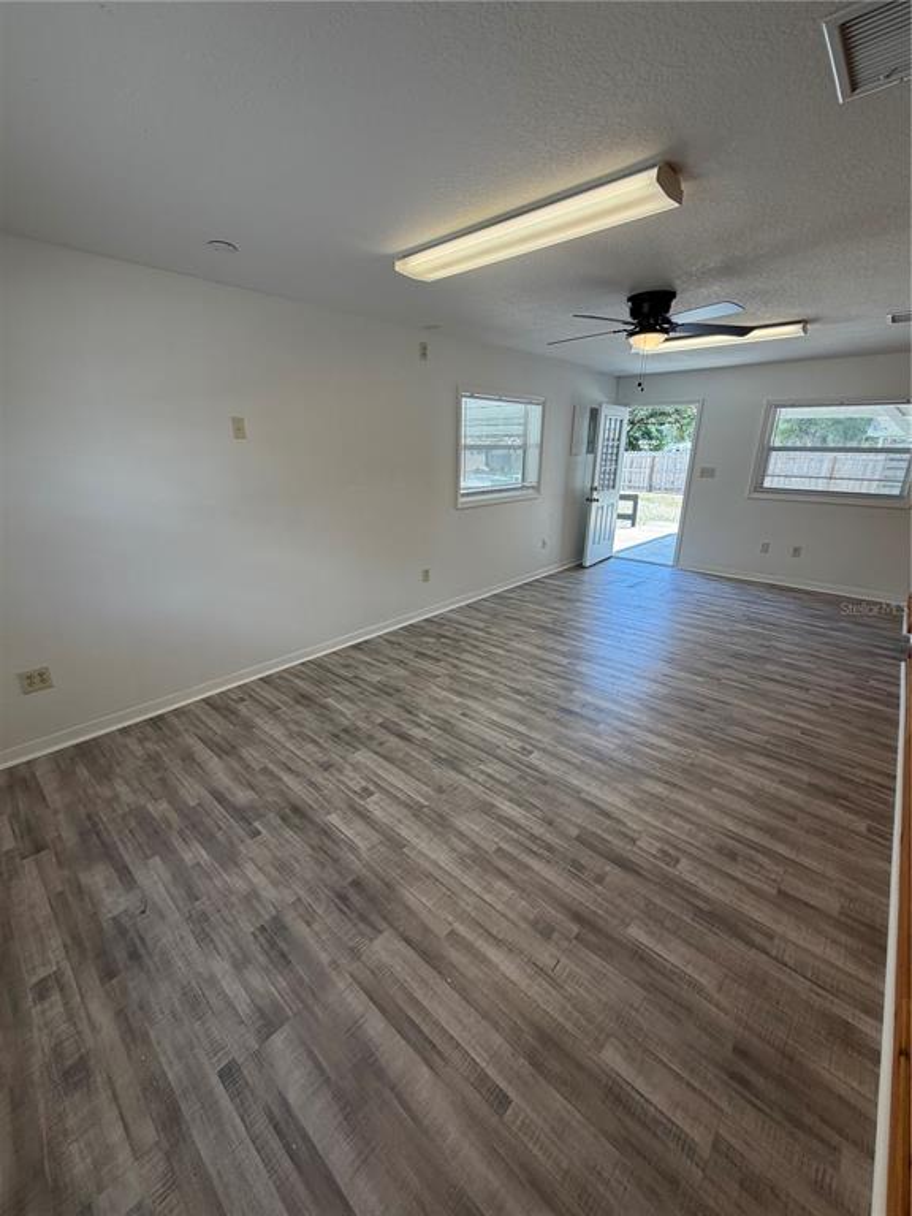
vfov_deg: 102.1
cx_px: 456
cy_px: 608
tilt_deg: -18.7
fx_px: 492
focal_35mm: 14
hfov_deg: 85.7
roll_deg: -1.1
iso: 80
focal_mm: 2.22
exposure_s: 1/120
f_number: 2.2
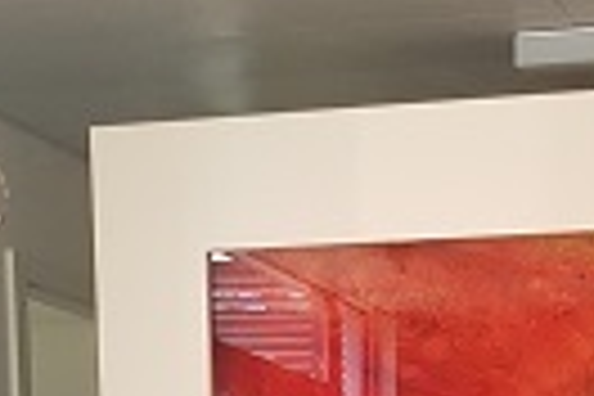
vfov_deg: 10.3
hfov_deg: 18.4
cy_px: 1051
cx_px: 549
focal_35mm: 109
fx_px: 1798
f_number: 1.7
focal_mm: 4.2
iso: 160
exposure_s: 1/50
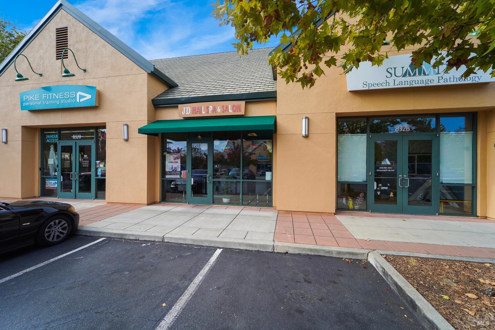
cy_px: 165
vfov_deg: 81.2
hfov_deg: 104.3
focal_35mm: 14
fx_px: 192
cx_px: 248
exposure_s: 1/250
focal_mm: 14
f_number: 7.1
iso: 100
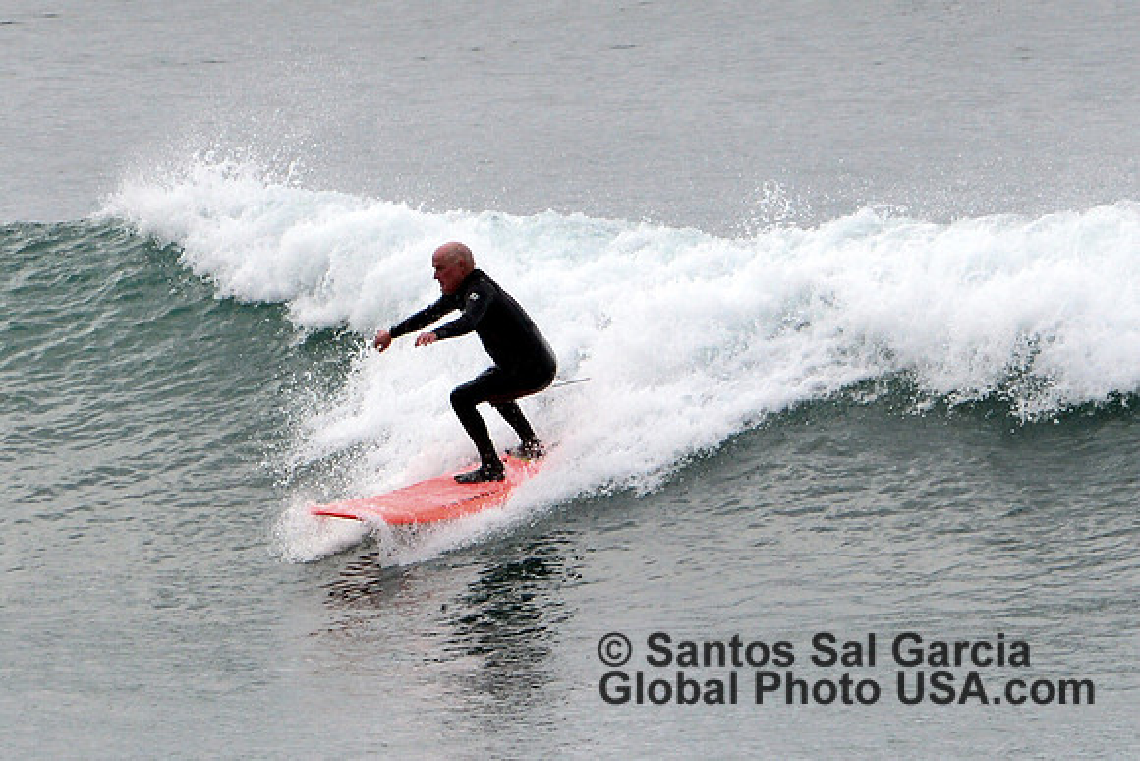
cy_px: 380
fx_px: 17420
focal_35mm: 550
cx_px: 570
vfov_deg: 2.5
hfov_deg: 3.7
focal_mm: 550
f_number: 14
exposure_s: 1/500
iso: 1000
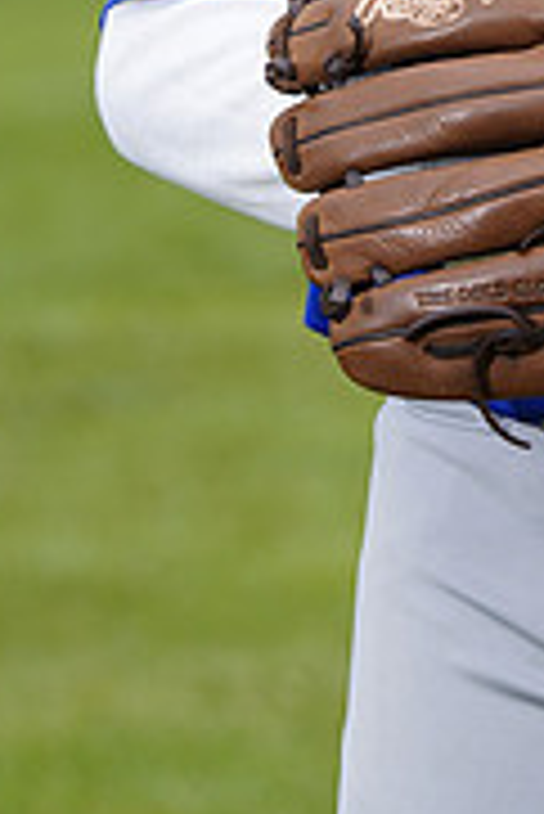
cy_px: -342
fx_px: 11876
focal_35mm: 525
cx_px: 623
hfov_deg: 2.6
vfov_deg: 3.9
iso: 100
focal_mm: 164
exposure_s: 1/250
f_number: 6.3
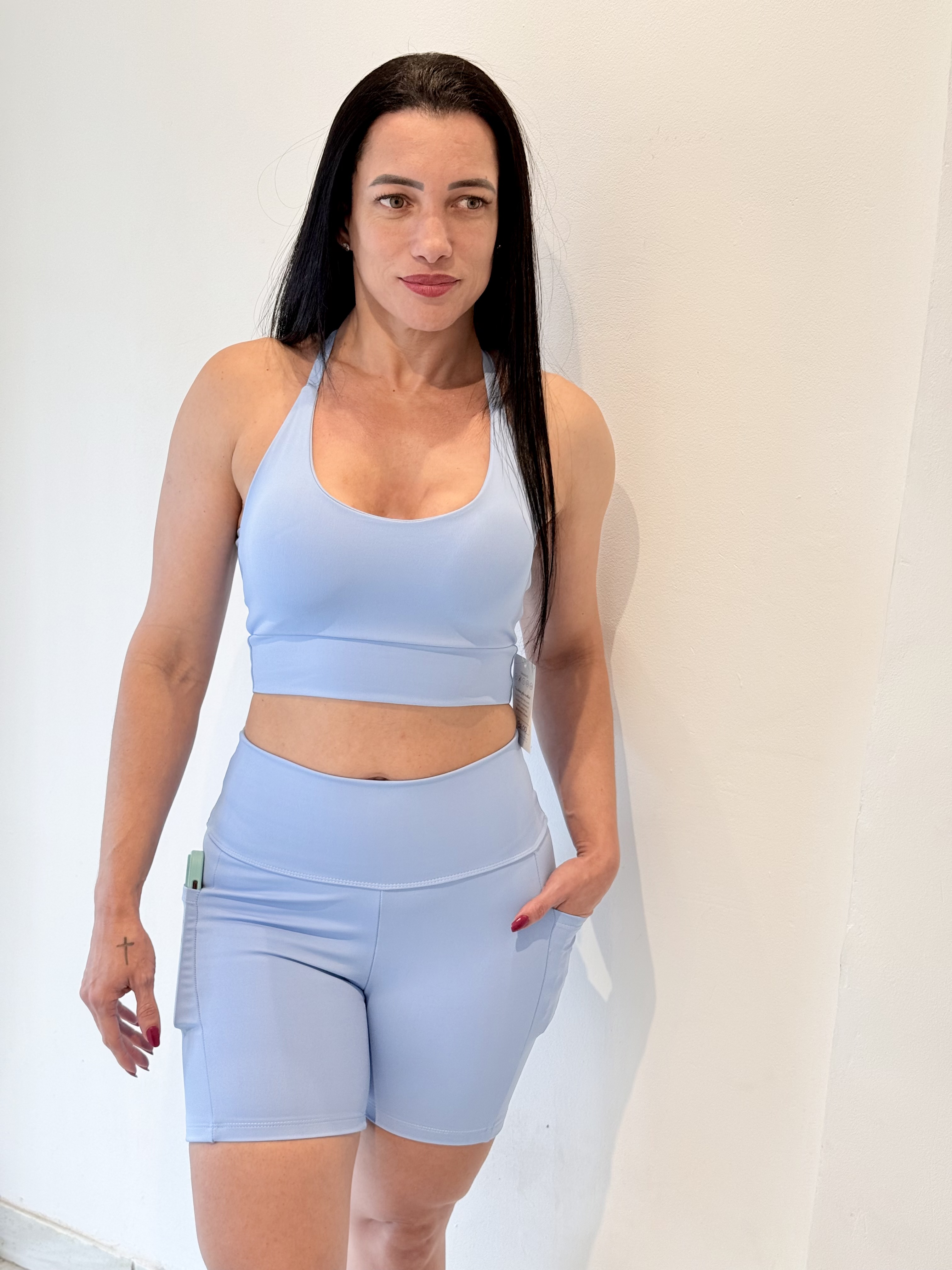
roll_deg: -4.5
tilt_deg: -13.6
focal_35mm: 48
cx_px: 476
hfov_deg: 30.3
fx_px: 1760
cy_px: 635
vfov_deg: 39.7
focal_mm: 6.76
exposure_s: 1/120
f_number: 1.78
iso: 64
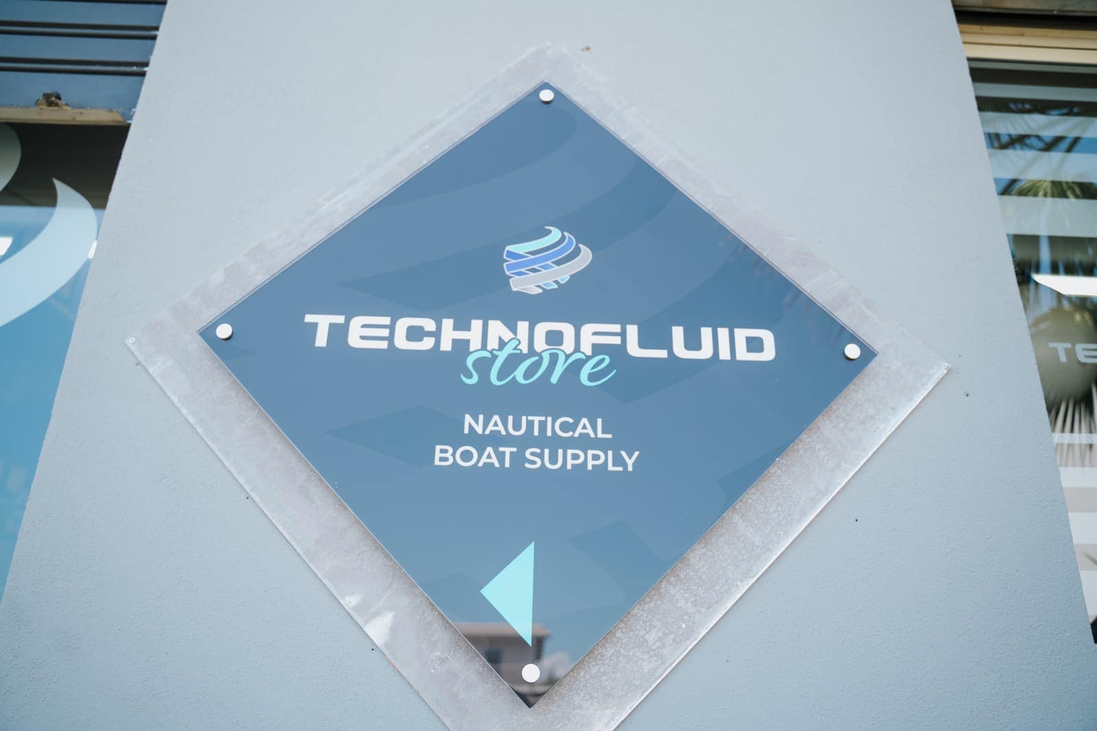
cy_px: 366
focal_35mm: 28
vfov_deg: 46.4
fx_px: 853
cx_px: 548
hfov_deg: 65.5
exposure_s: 1/200
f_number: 2.8
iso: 80
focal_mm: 28
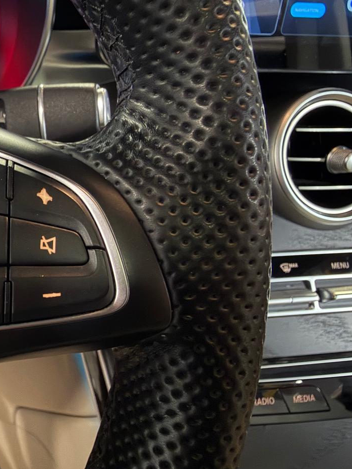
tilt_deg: -27.5
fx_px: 448
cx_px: 43
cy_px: 234
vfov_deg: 55.4
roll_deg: -3.4
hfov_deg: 40.1
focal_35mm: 33
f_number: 2.2
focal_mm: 2.22
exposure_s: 1/12
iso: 500
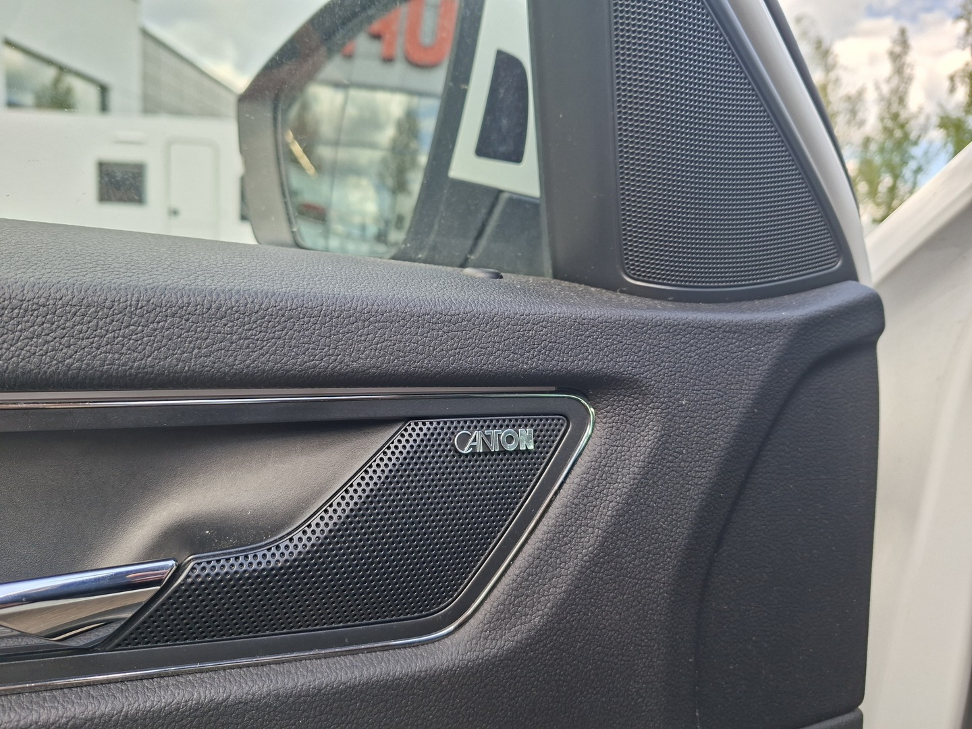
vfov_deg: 58.9
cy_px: 364
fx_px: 646
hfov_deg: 73.9
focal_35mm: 23
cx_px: 486
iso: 40
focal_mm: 5.54
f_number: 1.8
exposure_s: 1/230
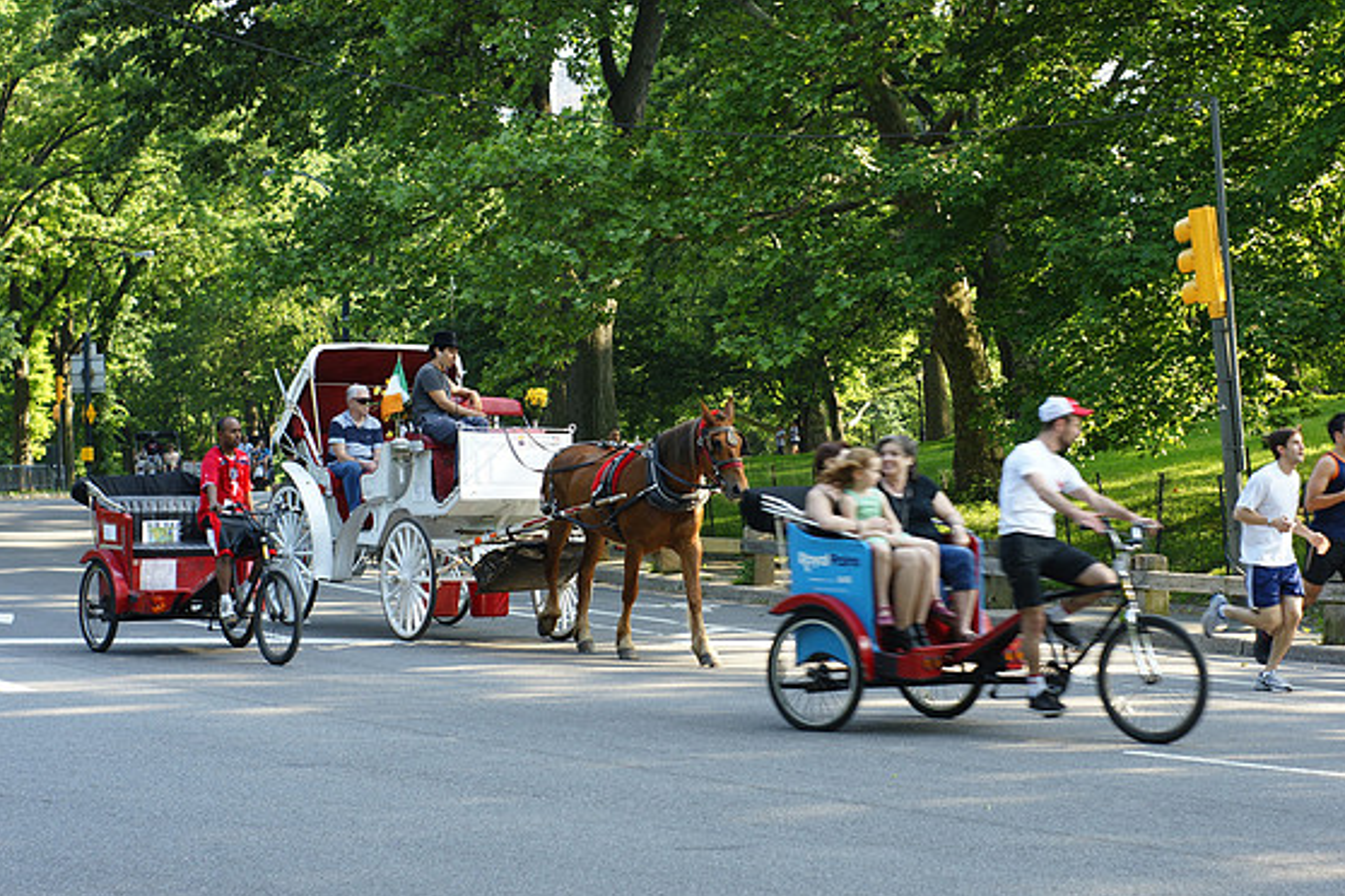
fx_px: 2914
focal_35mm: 78
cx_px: 694
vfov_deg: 17.5
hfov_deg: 26.0
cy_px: 464
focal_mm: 50
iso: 200
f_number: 5
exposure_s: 1/125
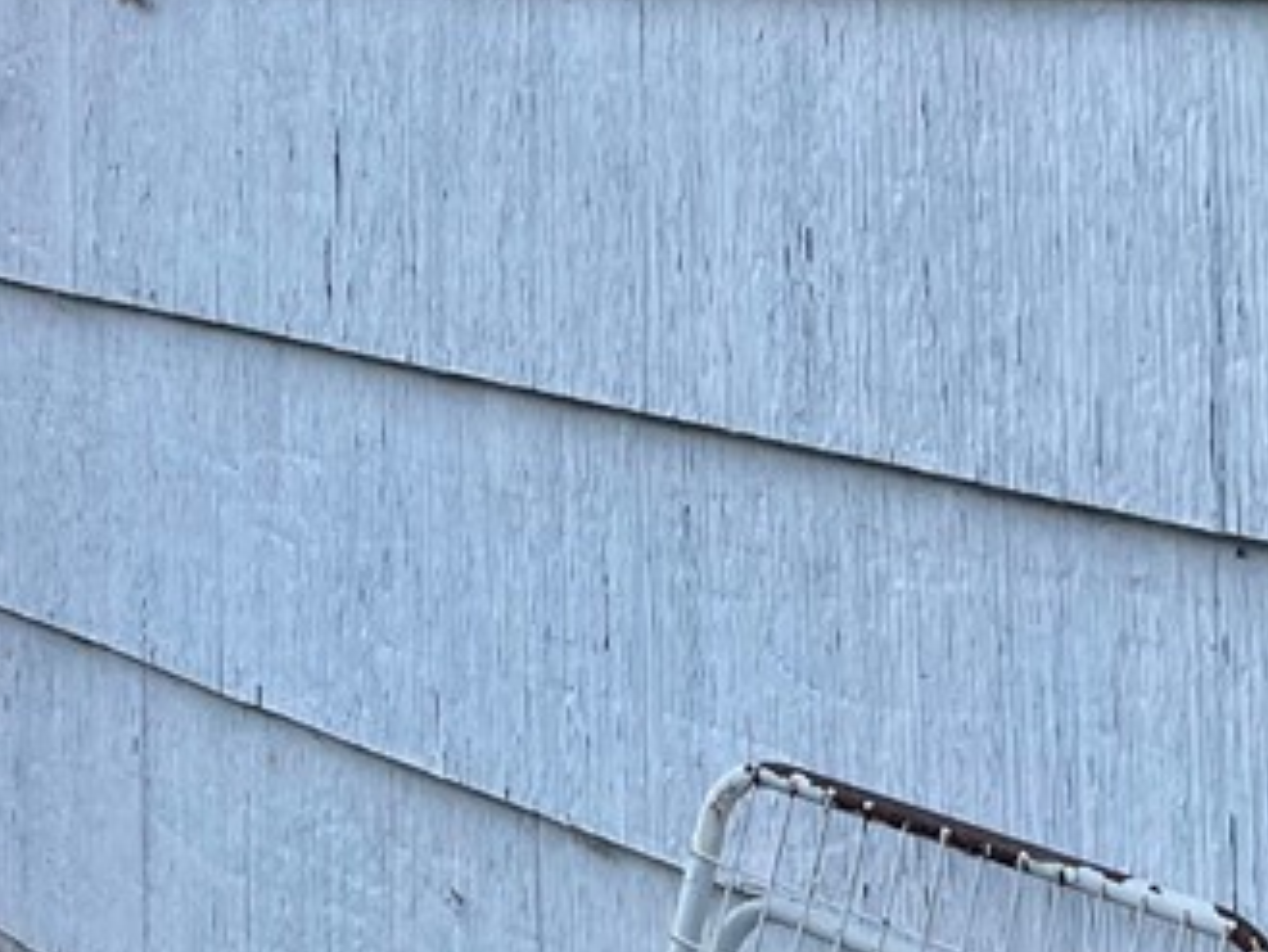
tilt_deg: -4.4
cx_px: -231
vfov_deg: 17.2
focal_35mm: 81
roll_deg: +1.2
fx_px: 2968
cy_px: -270
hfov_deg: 22.3
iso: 32
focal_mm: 4.2
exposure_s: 1/1247
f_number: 1.6
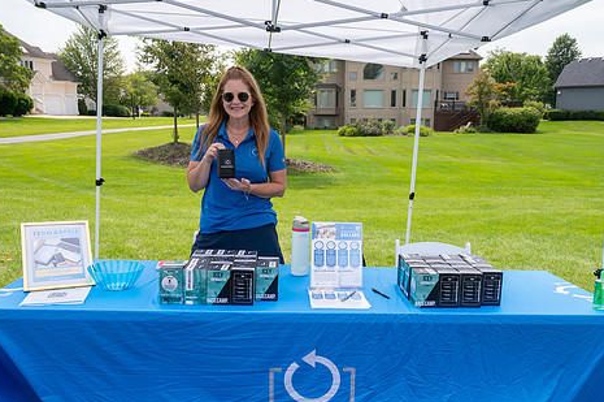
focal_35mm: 34
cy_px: 218
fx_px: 570
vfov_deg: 38.8
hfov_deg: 55.8
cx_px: 325
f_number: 6.3
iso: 250
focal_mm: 25
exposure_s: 1/500
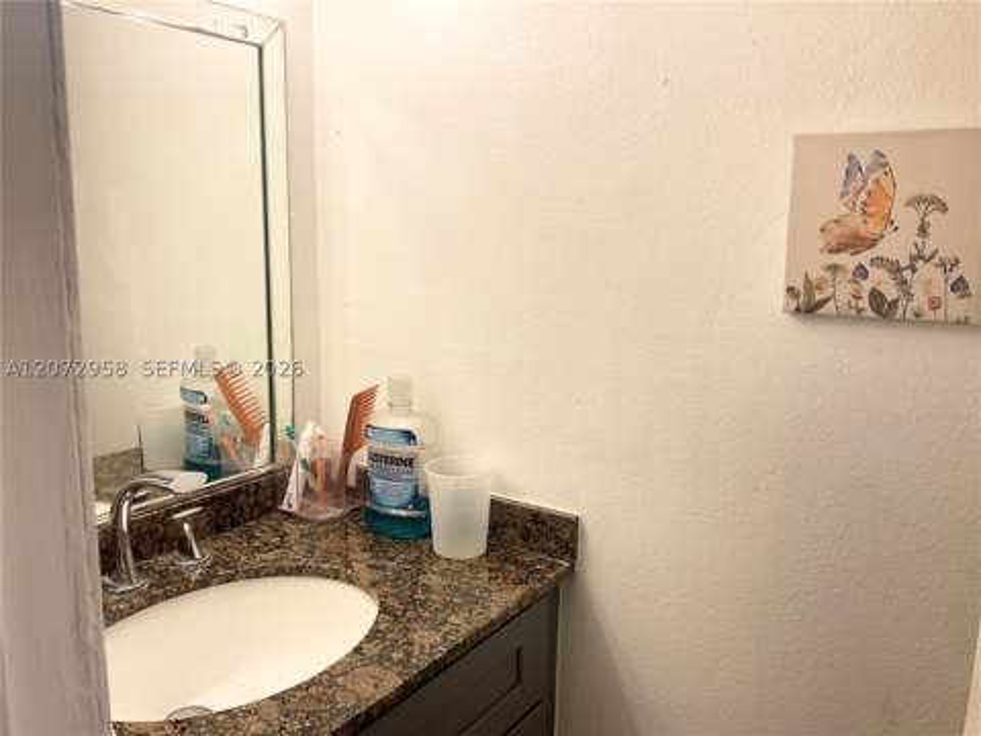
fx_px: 822
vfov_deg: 48.2
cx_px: 490
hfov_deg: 61.7
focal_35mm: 29
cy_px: 368
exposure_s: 1/120
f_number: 1.8
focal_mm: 3
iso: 32
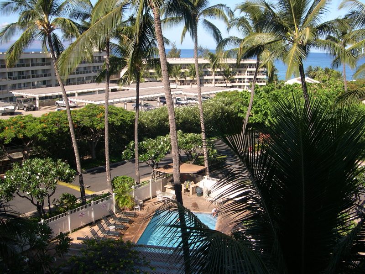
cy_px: 137
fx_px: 401
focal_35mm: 38
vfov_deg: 37.7
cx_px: 182
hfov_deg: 49.0
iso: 100
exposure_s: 1/144
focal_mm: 8
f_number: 7.6
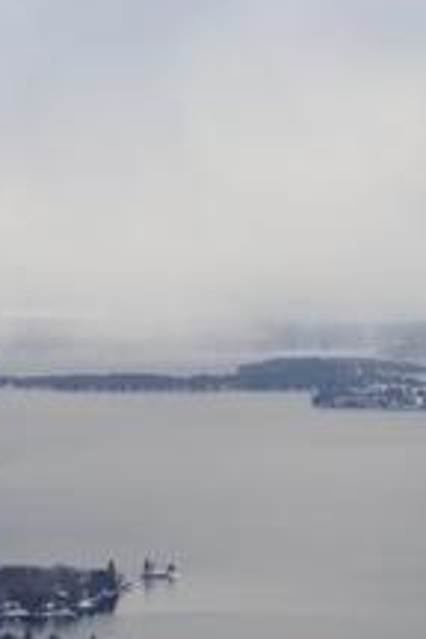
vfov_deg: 14.9
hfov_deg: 9.8
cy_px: 466
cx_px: 601
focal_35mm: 137
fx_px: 2432
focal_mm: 10.29
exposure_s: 1/125
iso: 100
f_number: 5
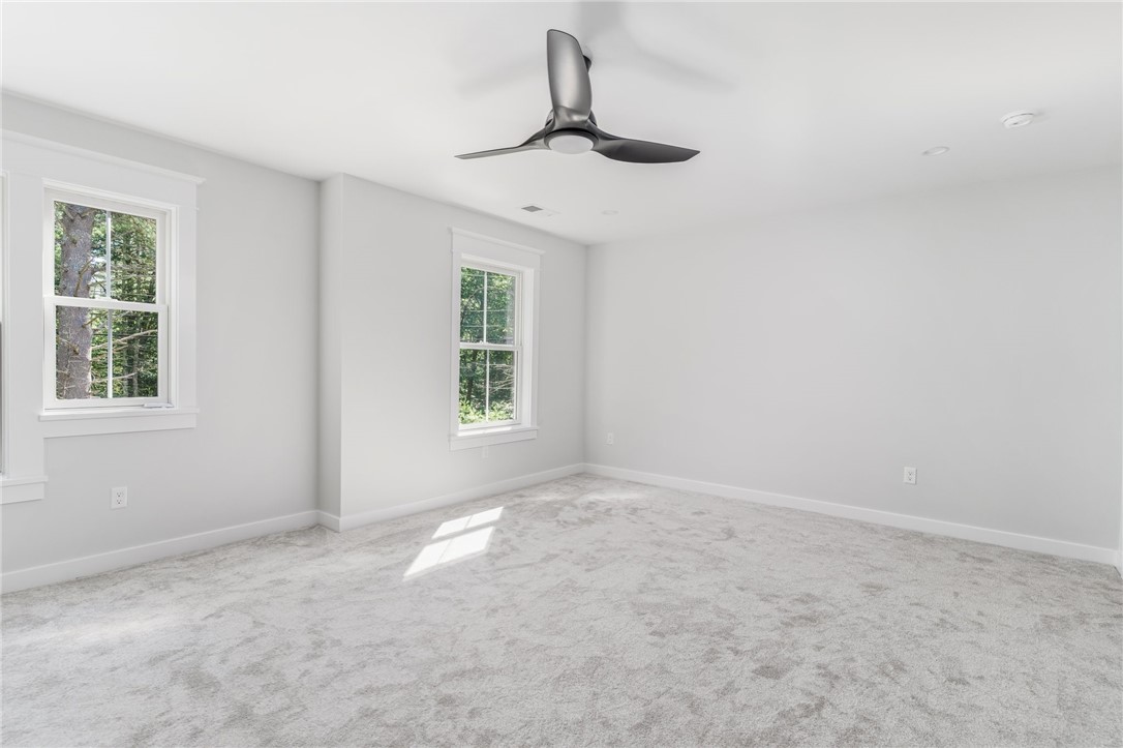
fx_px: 530
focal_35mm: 17
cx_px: 562
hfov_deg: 93.3
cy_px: 374
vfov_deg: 70.4
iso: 640
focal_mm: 17
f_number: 7.1
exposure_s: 1/200
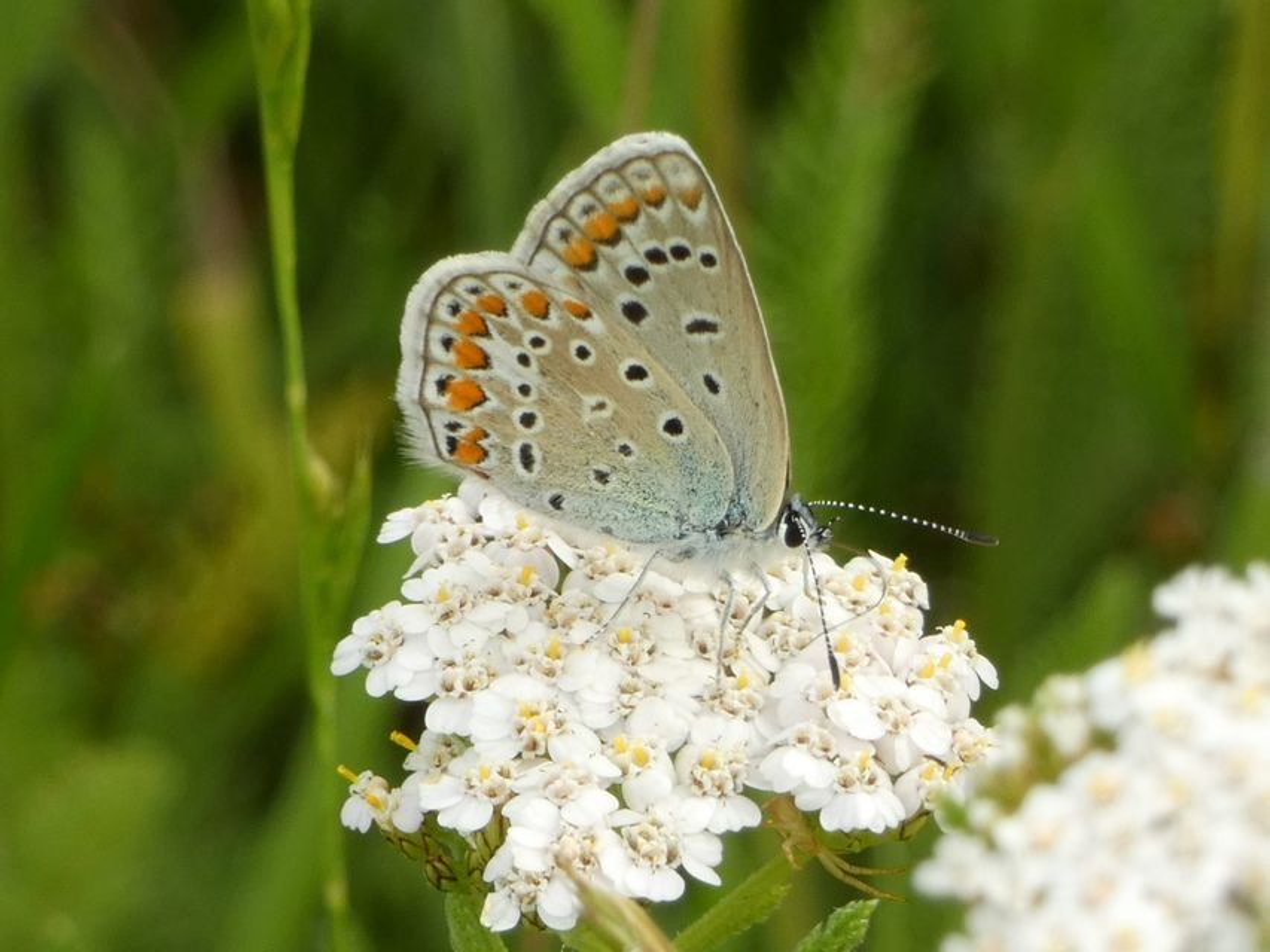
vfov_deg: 4.8
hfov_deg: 6.4
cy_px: 476
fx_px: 11338
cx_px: 635
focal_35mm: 309
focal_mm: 55.4
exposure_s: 1/80
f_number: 5.6
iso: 100
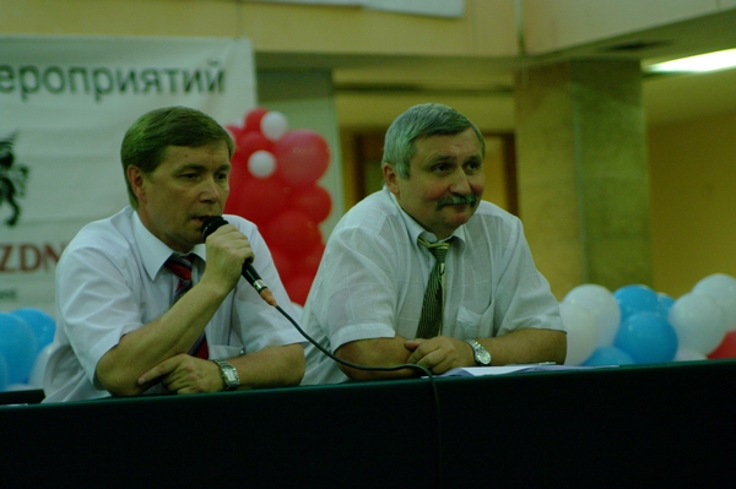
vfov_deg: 12.2
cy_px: 244
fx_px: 2288
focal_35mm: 112
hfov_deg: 18.3
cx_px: 368
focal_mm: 75
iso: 1250
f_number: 2.8
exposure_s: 1/60
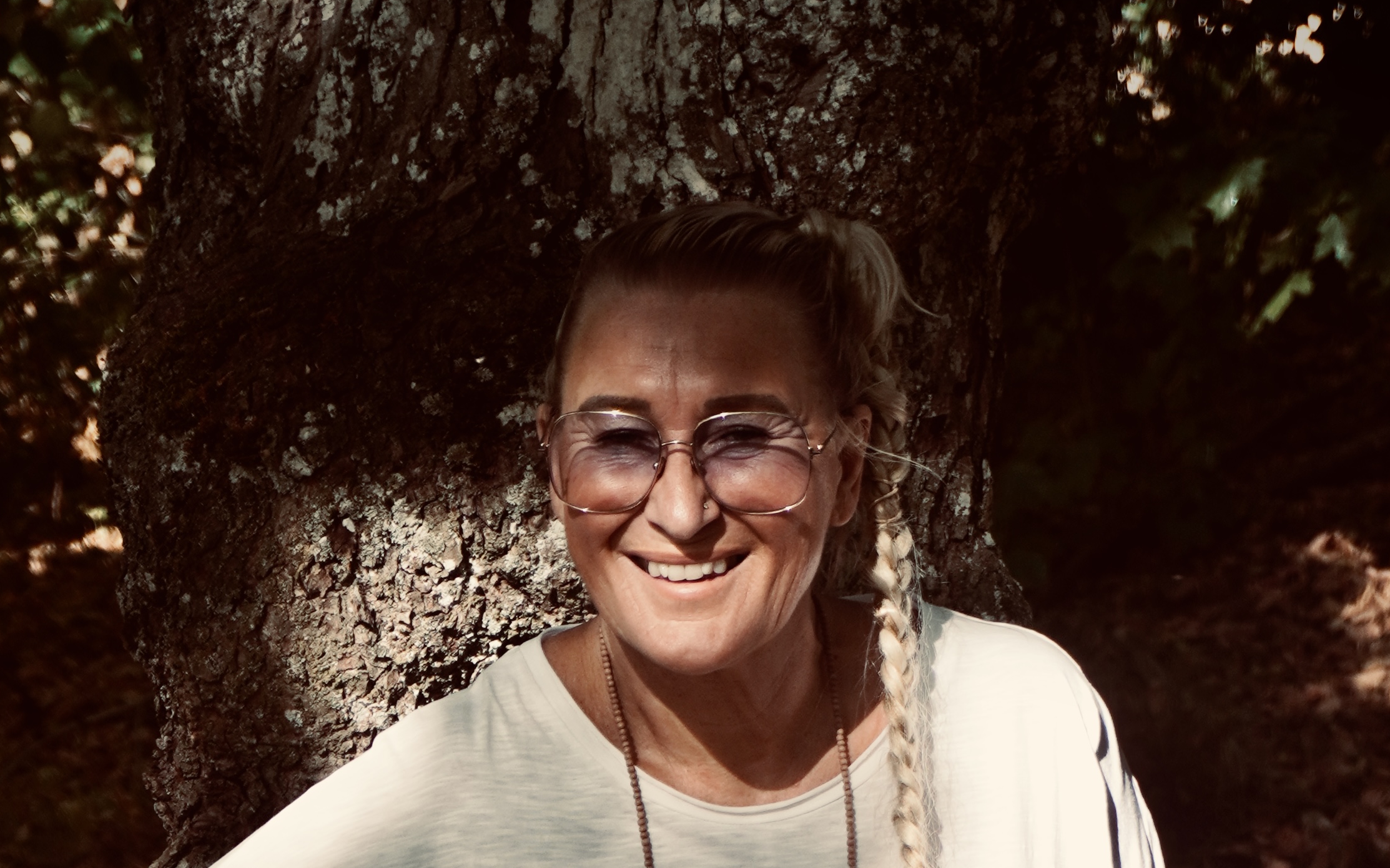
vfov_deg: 6.2
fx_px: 7803
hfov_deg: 10.2
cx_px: 742
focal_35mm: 206
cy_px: 1836
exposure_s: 1/160
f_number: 5.6
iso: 100
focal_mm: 50
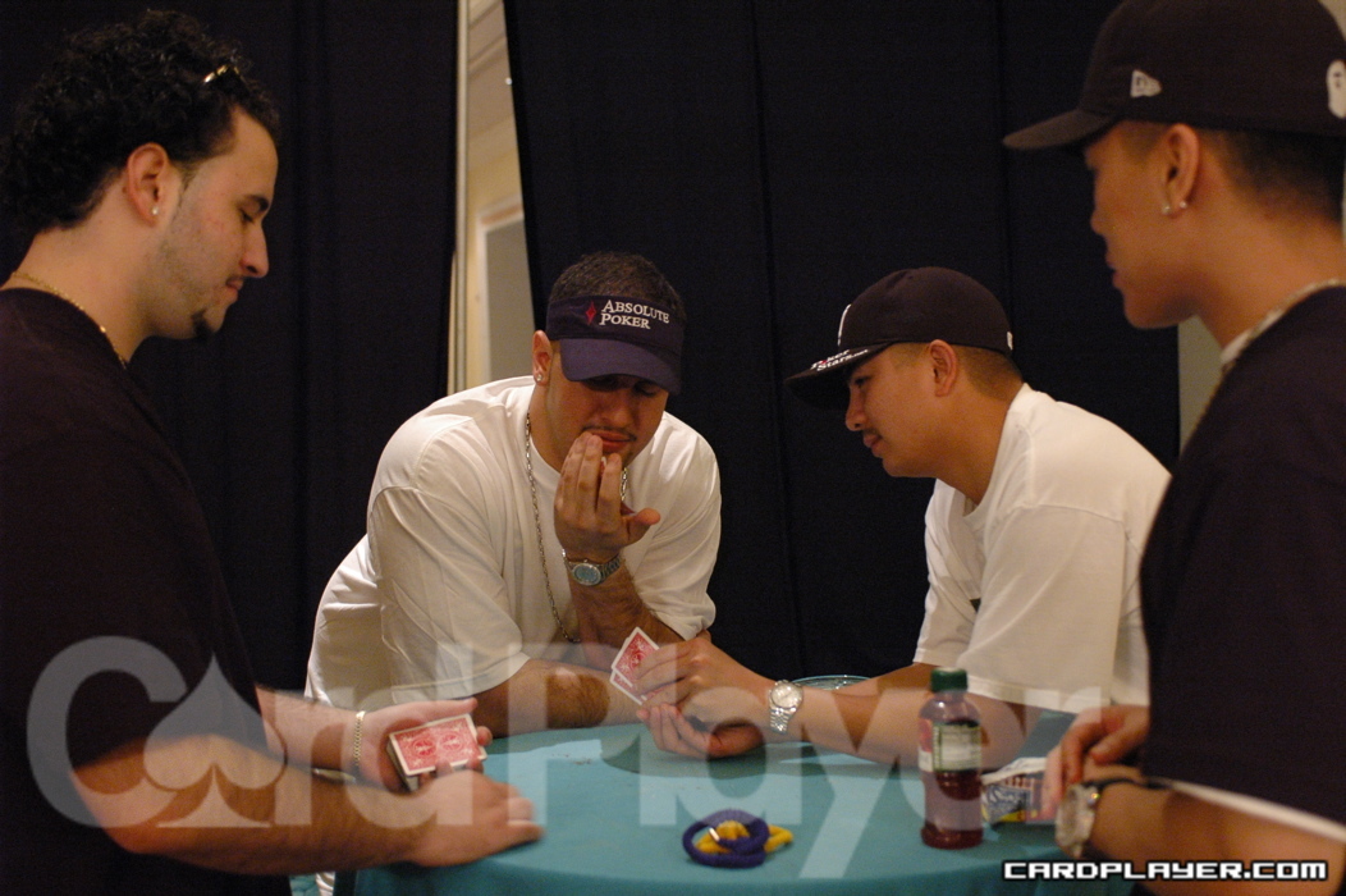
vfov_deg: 31.9
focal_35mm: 42
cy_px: 448
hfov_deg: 46.4
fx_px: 1569
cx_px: 673
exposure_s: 1/45
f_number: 2.8
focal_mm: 28
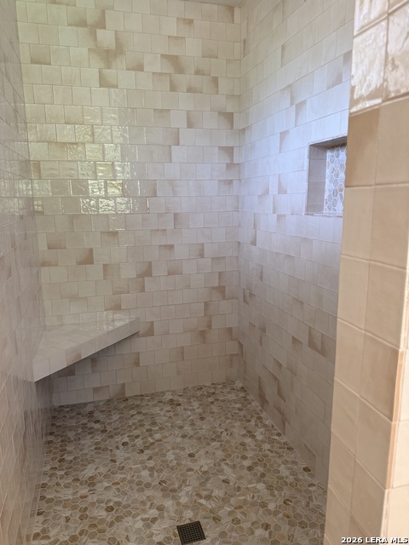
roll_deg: +0.8
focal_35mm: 24
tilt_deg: -10.8
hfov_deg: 56.8
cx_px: 204
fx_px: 378
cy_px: 272
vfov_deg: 71.6
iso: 160
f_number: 1.78
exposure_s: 1/120
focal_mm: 6.76
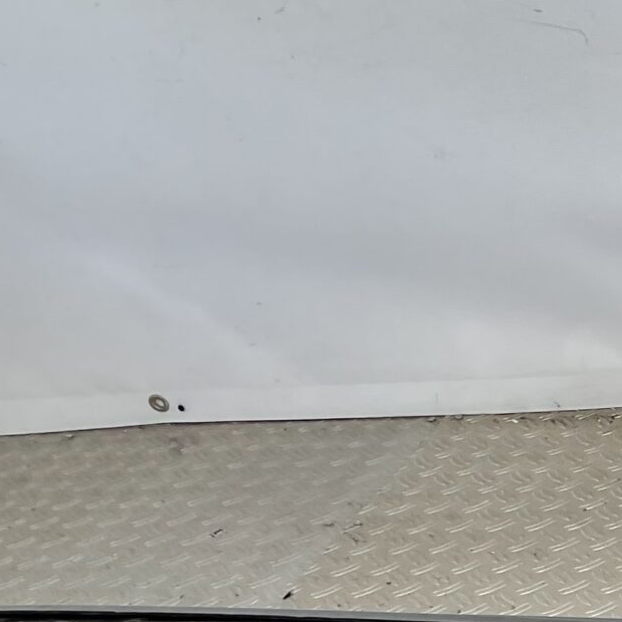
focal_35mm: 105
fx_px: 2135
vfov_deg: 15.9
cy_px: 763
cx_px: 1102
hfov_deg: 14.6
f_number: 1.8
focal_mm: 3
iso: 16
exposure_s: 1/222
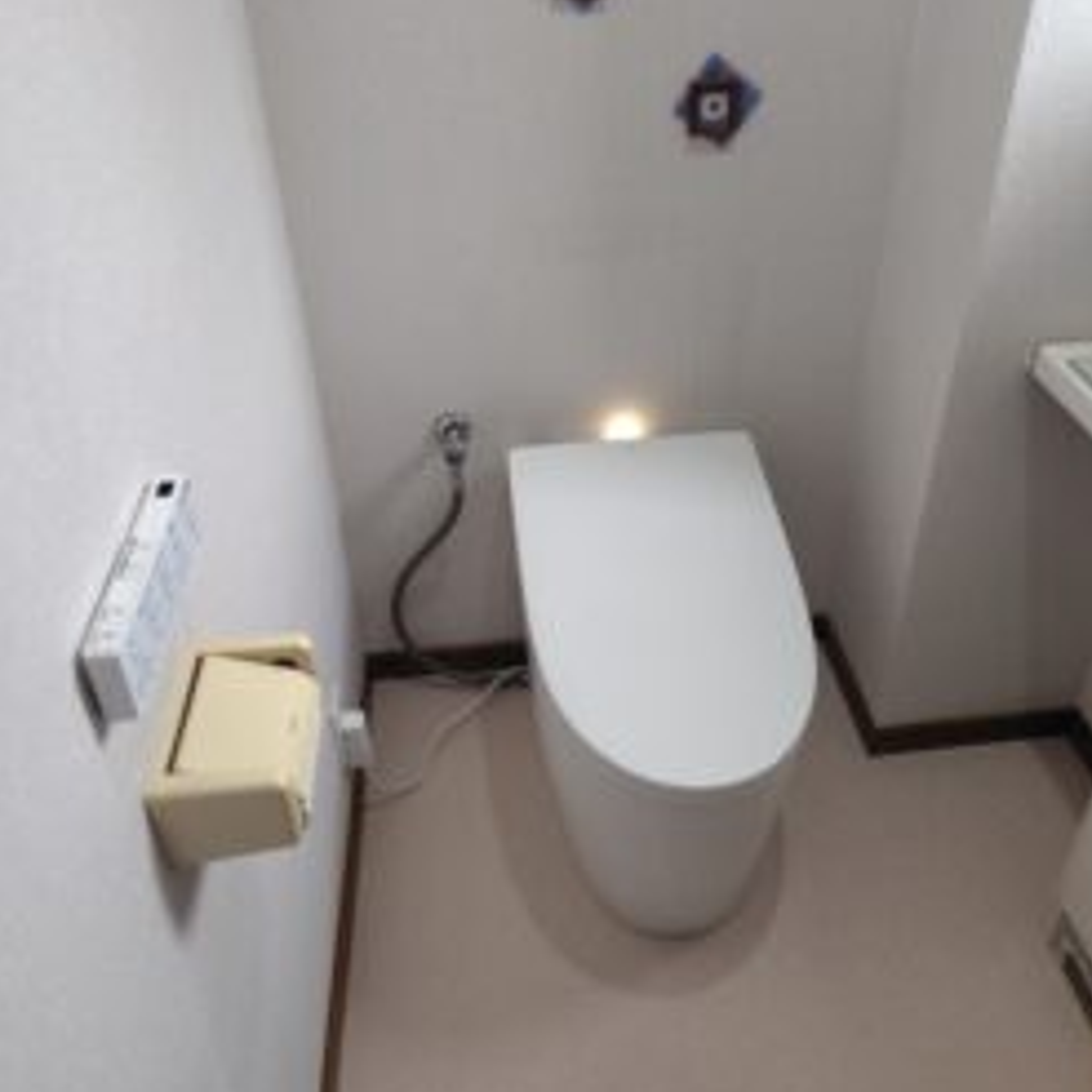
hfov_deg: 55.4
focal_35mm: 29
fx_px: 1035
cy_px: 566
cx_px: 630
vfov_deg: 55.6
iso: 241
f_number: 1.9
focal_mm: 5.6
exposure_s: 1/100
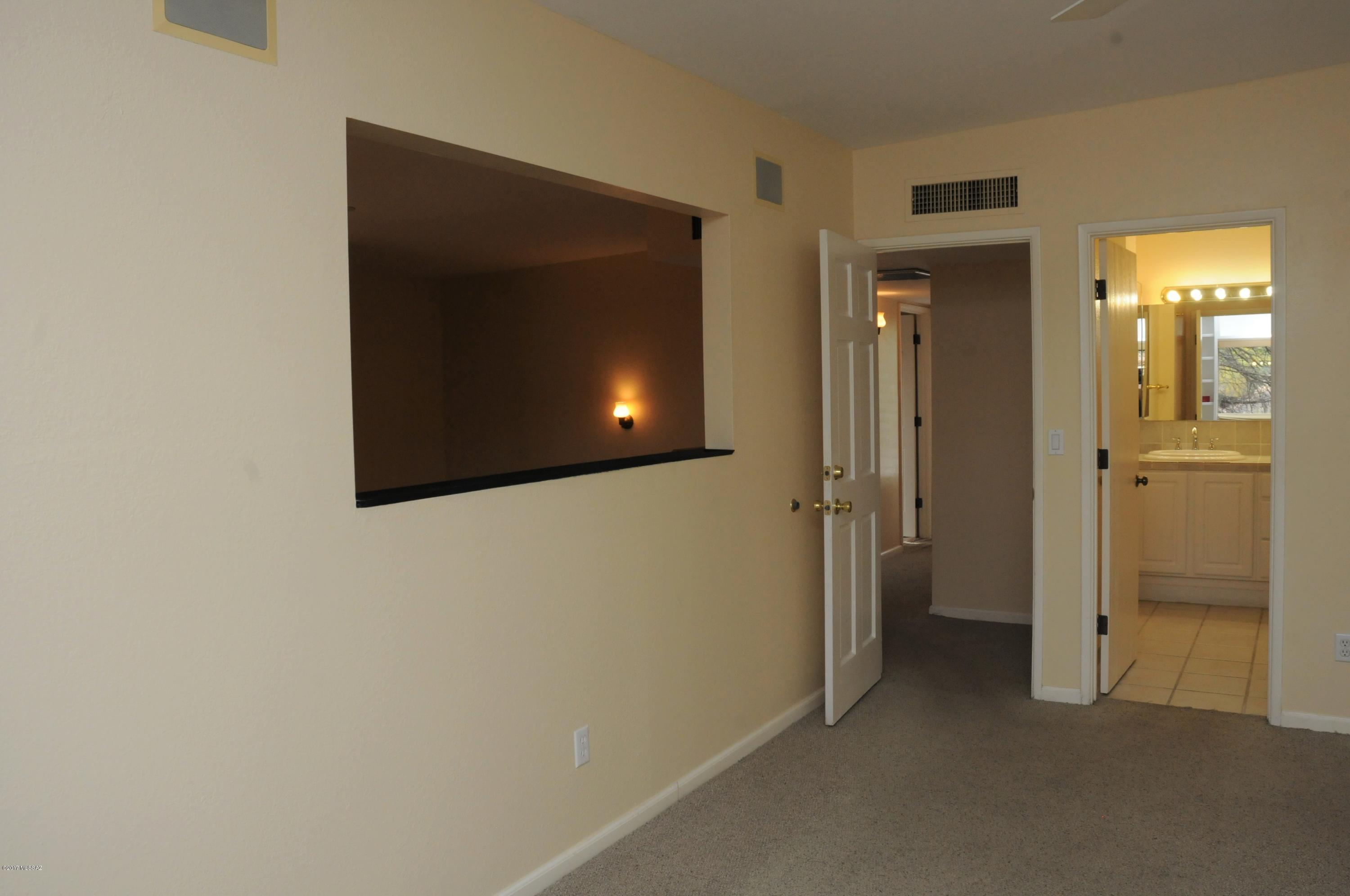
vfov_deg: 47.8
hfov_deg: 67.4
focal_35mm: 27
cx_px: 675
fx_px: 1011
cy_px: 448
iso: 800
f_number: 11
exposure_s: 1/60
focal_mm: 18
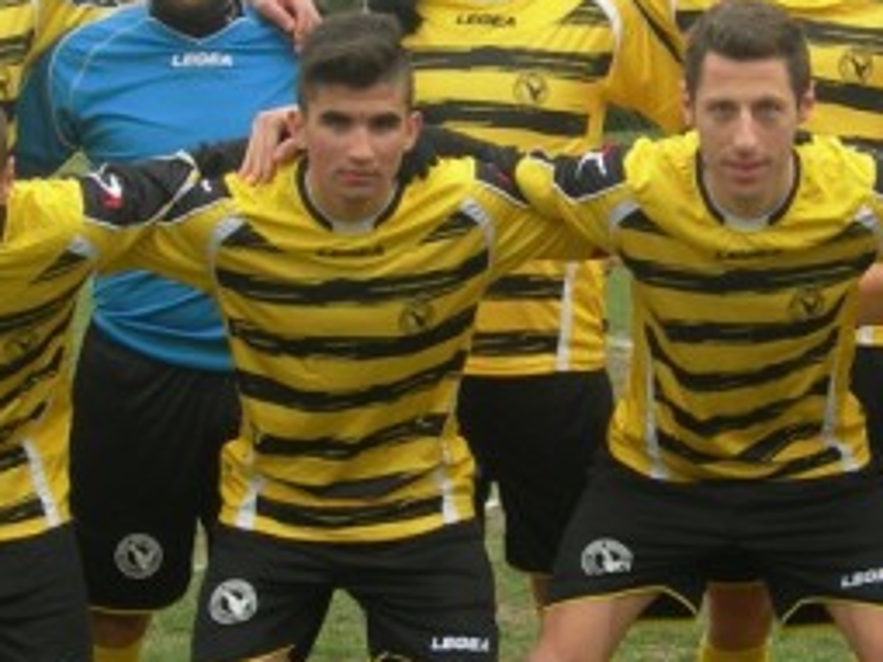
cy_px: 308
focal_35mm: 132
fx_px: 3366
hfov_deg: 14.9
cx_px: 644
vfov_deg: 11.2
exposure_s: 1/68.5
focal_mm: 10.6
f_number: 5.4
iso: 50
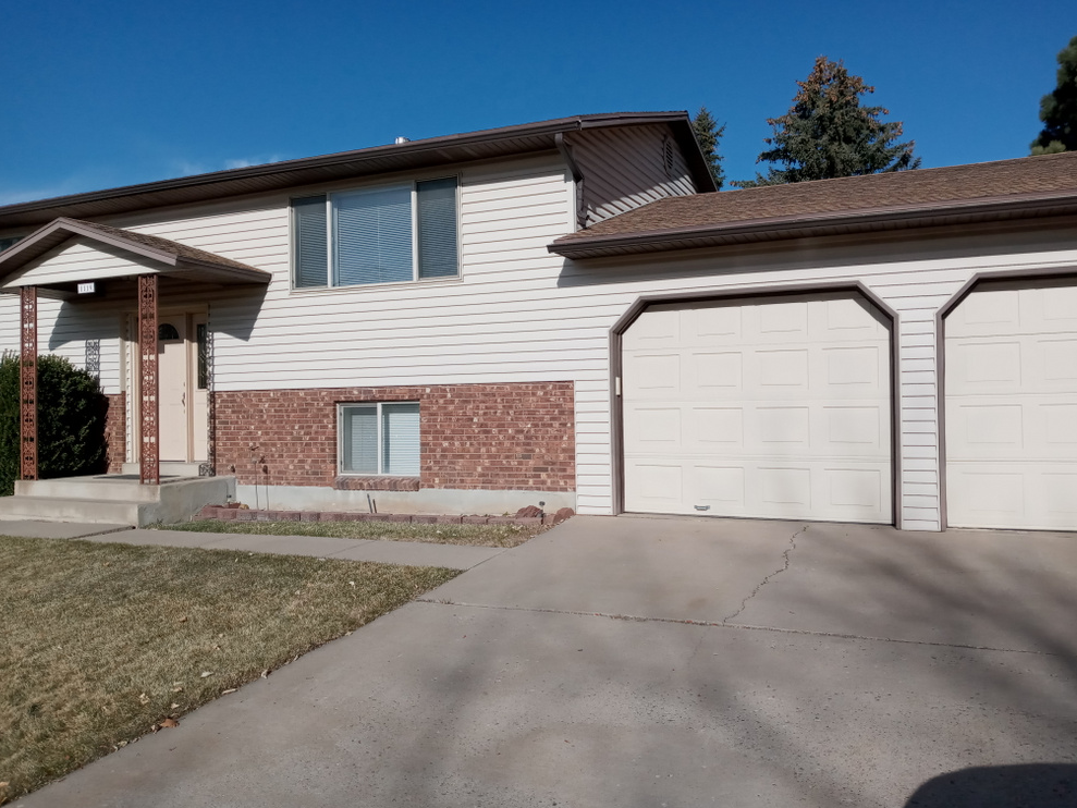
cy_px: 409
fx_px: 902
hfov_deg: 61.6
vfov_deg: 48.2
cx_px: 553
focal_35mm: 29
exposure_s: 1/3906
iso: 100
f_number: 1.8
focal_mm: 3.61
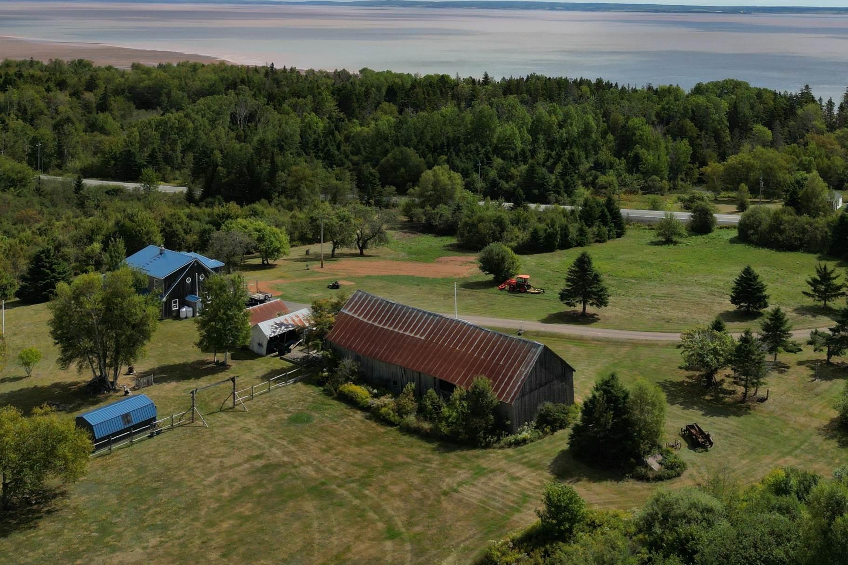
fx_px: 989
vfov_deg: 30.6
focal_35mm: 42
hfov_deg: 46.0
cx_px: 536
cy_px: 69
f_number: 1.7
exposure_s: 1/5000
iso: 120
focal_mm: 6.72
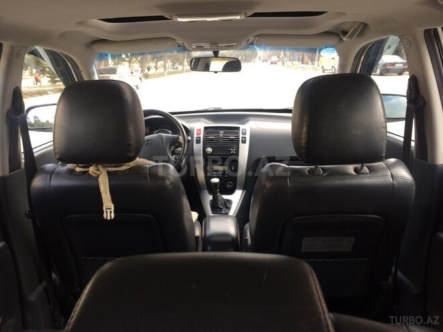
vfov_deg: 48.2
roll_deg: +2.8
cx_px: 222
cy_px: 166
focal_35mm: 29
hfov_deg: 61.7
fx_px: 371
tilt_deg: -13.8
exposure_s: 1/100
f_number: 2.2
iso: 40
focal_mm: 4.15
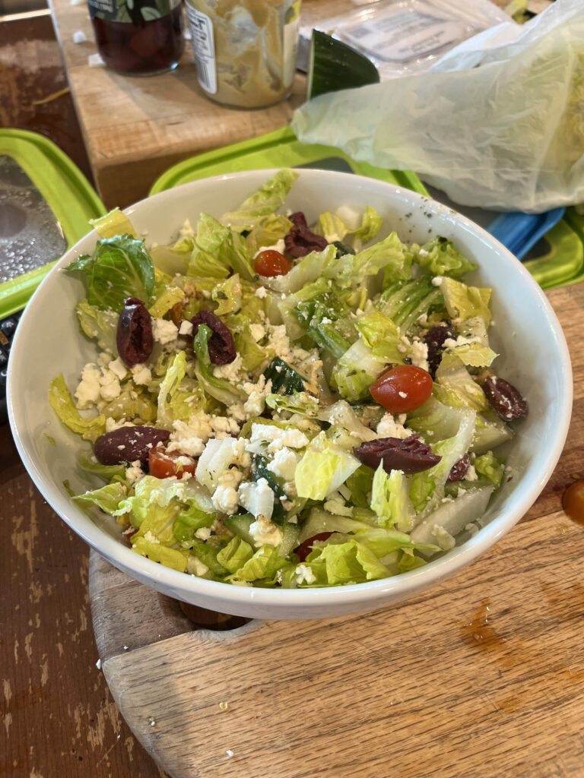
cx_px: 292
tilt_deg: -52.9
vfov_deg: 67.3
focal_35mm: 26
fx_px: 585
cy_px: 389
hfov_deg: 53.1
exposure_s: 1/60
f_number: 1.6
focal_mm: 5.1
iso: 100
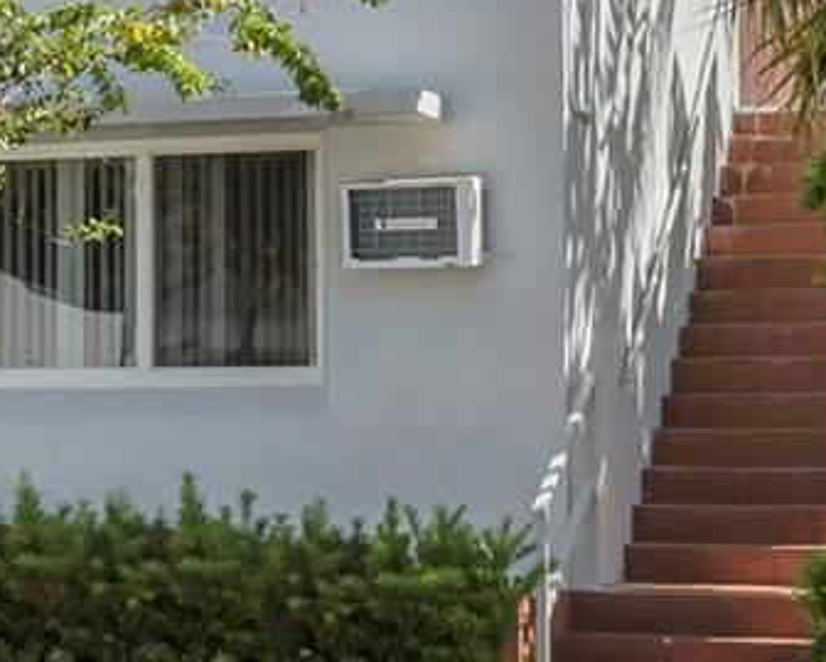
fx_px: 3277
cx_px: -93
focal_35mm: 134
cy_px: 143
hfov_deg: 14.0
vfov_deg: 11.5
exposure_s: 1/200
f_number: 9
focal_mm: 20
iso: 200
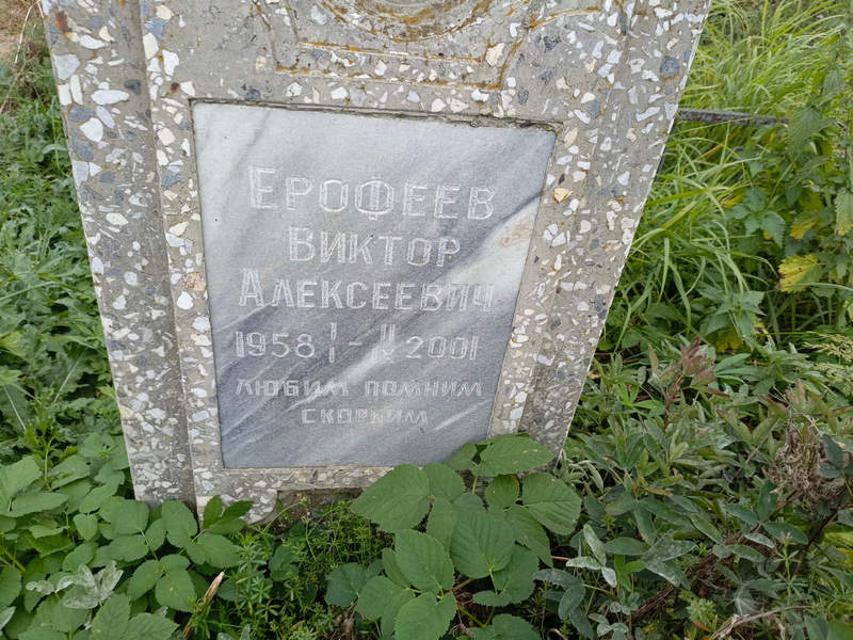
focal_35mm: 25
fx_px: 616
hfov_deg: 69.4
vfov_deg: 54.9
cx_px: 426
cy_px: 320
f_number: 1.69
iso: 112
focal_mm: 4.76
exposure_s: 1/137
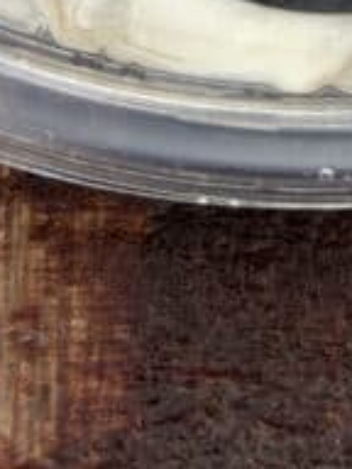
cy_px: -655
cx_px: 323
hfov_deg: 10.6
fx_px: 1885
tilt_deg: -56.9
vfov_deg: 11.7
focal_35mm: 139
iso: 50
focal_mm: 5.7
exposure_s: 1/1698
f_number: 1.5
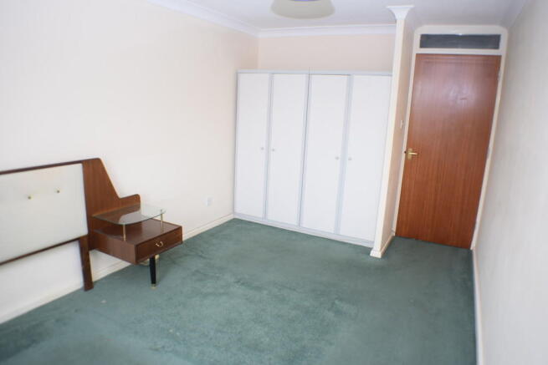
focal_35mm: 30
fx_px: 457
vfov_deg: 43.6
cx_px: 274
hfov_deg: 61.9
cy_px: 182
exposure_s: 1/60
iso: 500
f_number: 4
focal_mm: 20
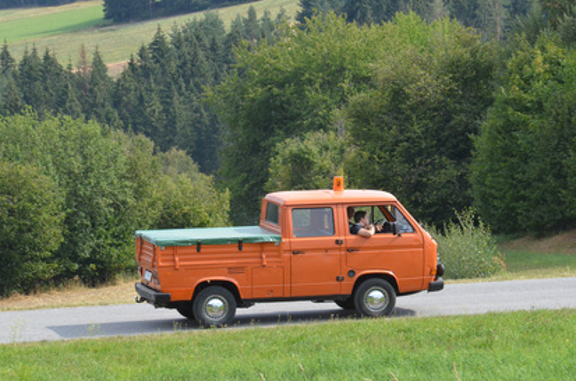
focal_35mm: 236
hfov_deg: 8.7
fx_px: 3766
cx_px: 321
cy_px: 189
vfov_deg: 5.8
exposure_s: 1/800
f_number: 14
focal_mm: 130
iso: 2000
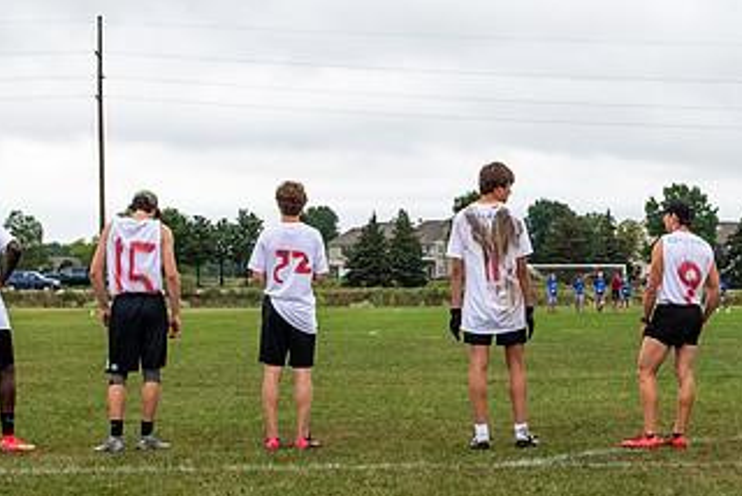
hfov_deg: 23.8
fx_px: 1753
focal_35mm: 85
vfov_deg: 16.1
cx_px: 498
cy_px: 347
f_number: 10
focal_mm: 26
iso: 1600
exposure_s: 1/640
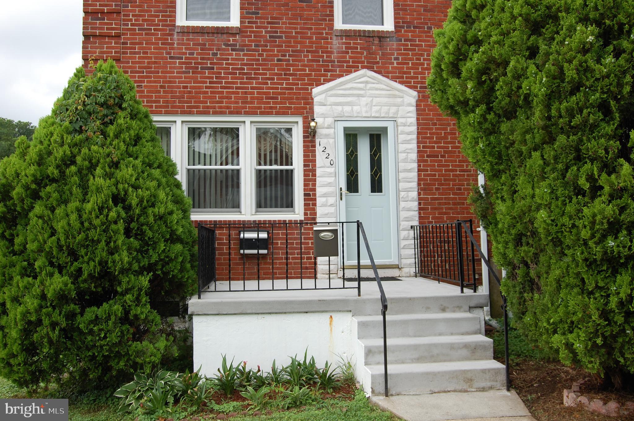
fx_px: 581
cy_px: 210
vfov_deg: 39.9
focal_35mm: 33
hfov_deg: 57.3
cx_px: 317
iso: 200
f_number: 7.1
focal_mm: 22
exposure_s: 1/200
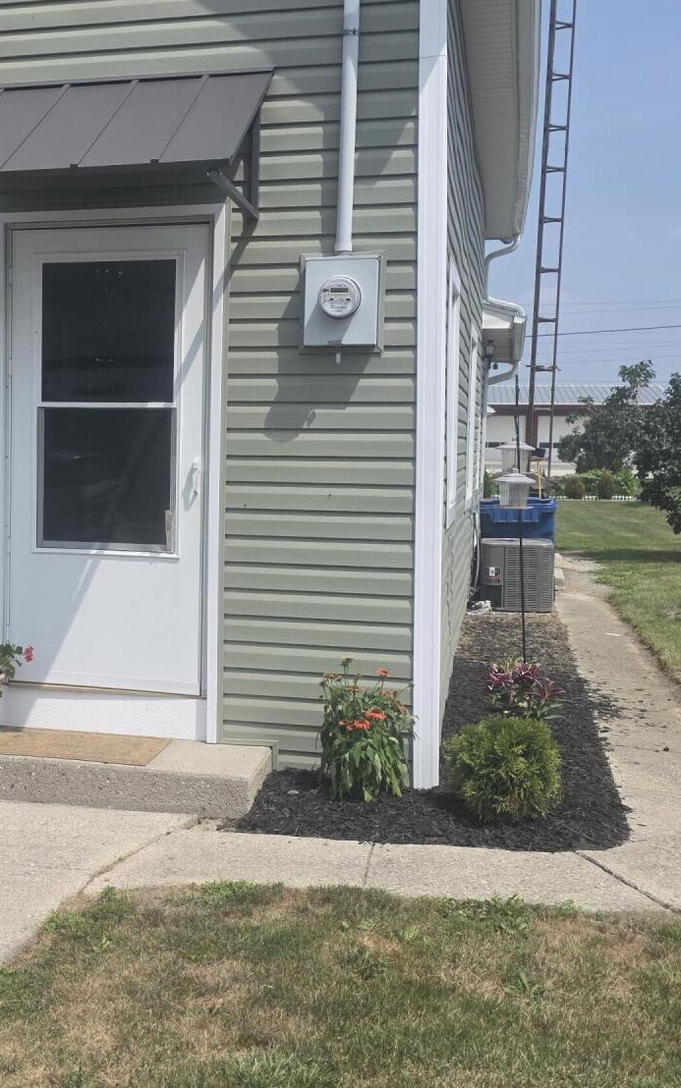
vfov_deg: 45.2
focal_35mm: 44
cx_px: 121
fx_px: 1306
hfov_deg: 28.5
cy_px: 509
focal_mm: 6.3
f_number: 1.7
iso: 80
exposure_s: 1/6574
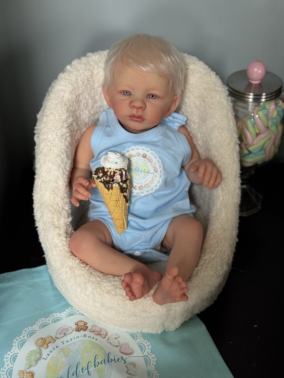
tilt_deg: -39.9
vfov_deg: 39.7
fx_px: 525
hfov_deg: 30.3
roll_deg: +0.8
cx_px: 142
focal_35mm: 48
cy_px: 189
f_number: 1.78
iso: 100
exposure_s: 1/100
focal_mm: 6.76
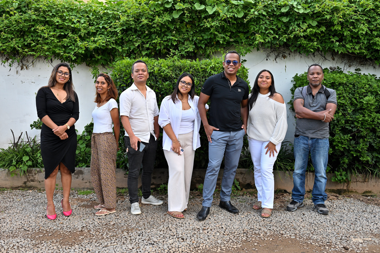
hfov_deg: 54.5
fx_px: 369
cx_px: 190
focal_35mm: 35
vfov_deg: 37.8
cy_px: 126
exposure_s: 1/320
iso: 200
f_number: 4
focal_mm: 35
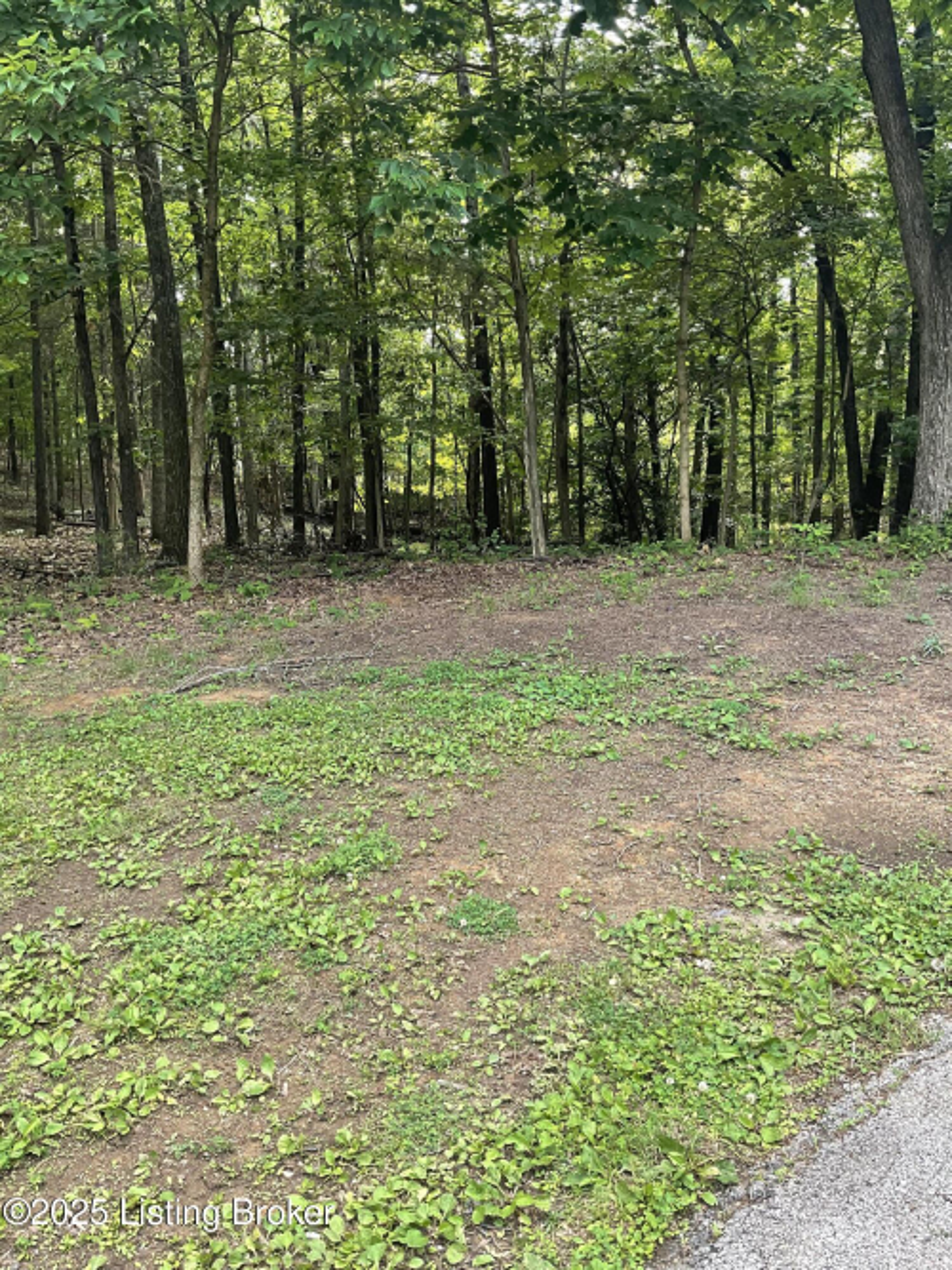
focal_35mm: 29
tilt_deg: -6.6
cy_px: 635
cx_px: 476
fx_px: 1064
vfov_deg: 61.7
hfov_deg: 48.2
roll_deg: -0.5
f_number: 1.8
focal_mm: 3
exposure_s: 1/122
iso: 32
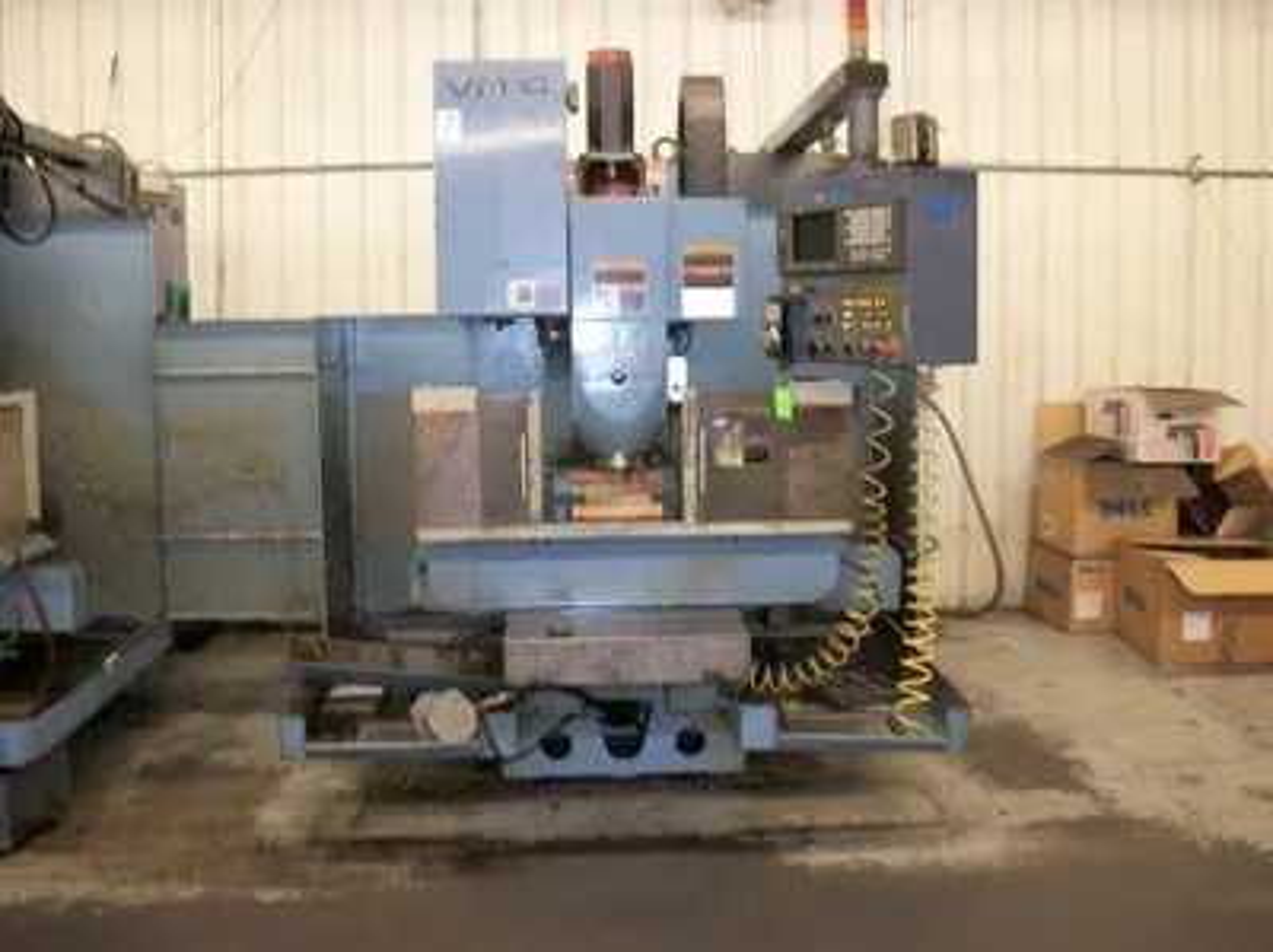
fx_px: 1286
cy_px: 476
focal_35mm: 35
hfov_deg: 52.7
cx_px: 636
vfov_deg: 40.6
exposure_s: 1/30
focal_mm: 6.3
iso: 250
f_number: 3.1
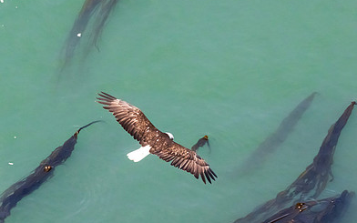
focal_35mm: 589
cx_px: 140
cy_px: 162
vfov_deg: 2.2
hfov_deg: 3.6
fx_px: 5731
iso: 12800
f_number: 14
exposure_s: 1/2500
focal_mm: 390
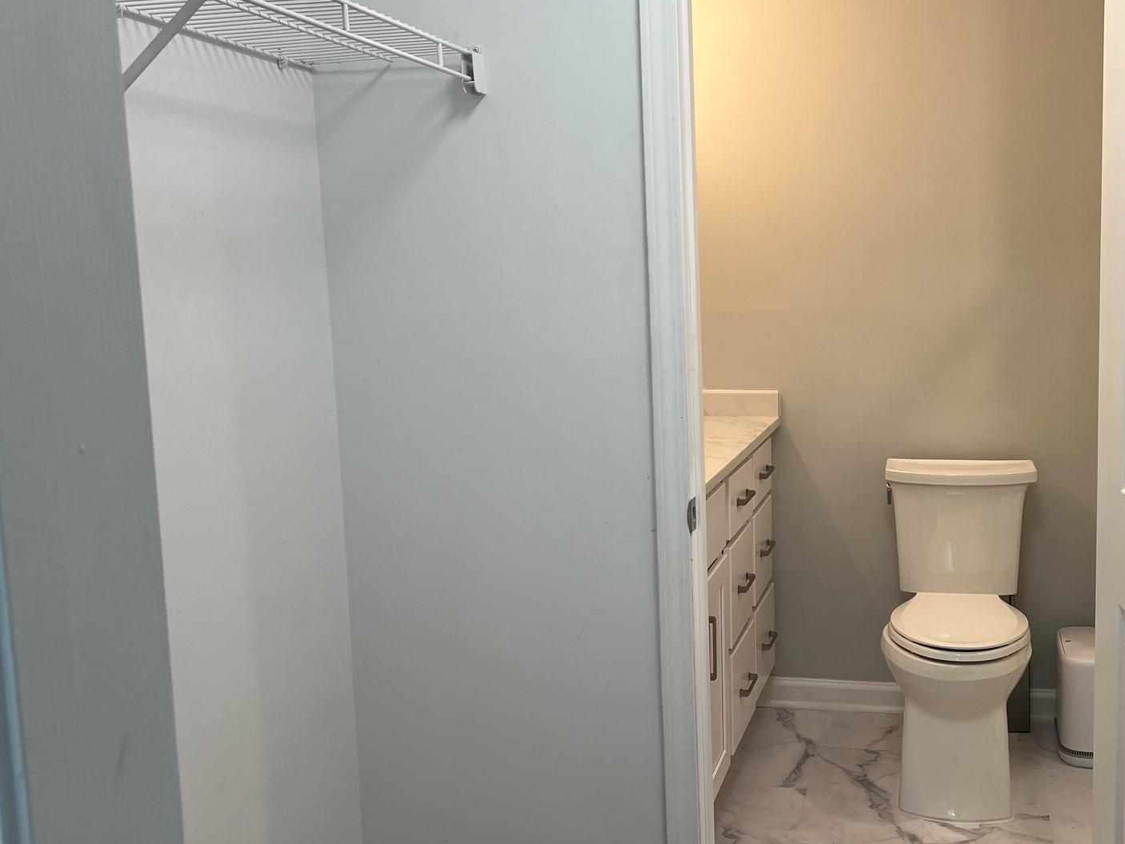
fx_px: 1235
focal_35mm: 38
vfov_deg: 37.7
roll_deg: +1.7
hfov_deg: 48.4
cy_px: 416
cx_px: 725
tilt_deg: -7.2
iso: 50
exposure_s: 1/120
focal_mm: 5.7
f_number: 1.5
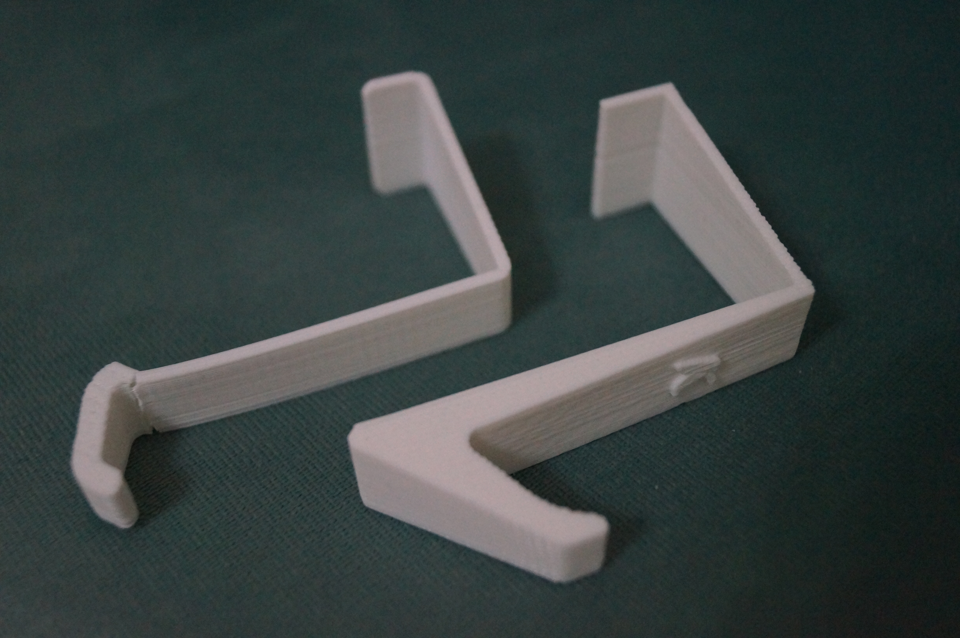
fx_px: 1119
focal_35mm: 42
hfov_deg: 46.4
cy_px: 319
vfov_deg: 31.8
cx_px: 480
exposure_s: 1/160
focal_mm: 28
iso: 3200
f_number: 4.5
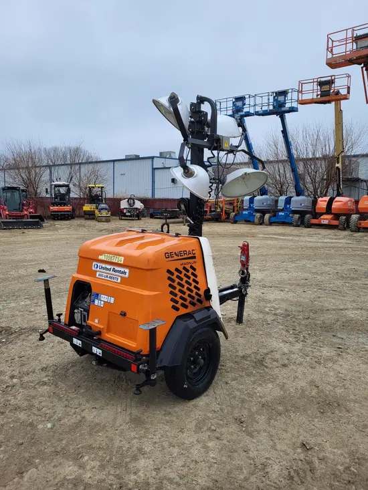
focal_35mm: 26
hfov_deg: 53.1
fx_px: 368
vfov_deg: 67.3
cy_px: 245
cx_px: 184
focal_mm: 5.4
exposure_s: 1/548
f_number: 1.8
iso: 40
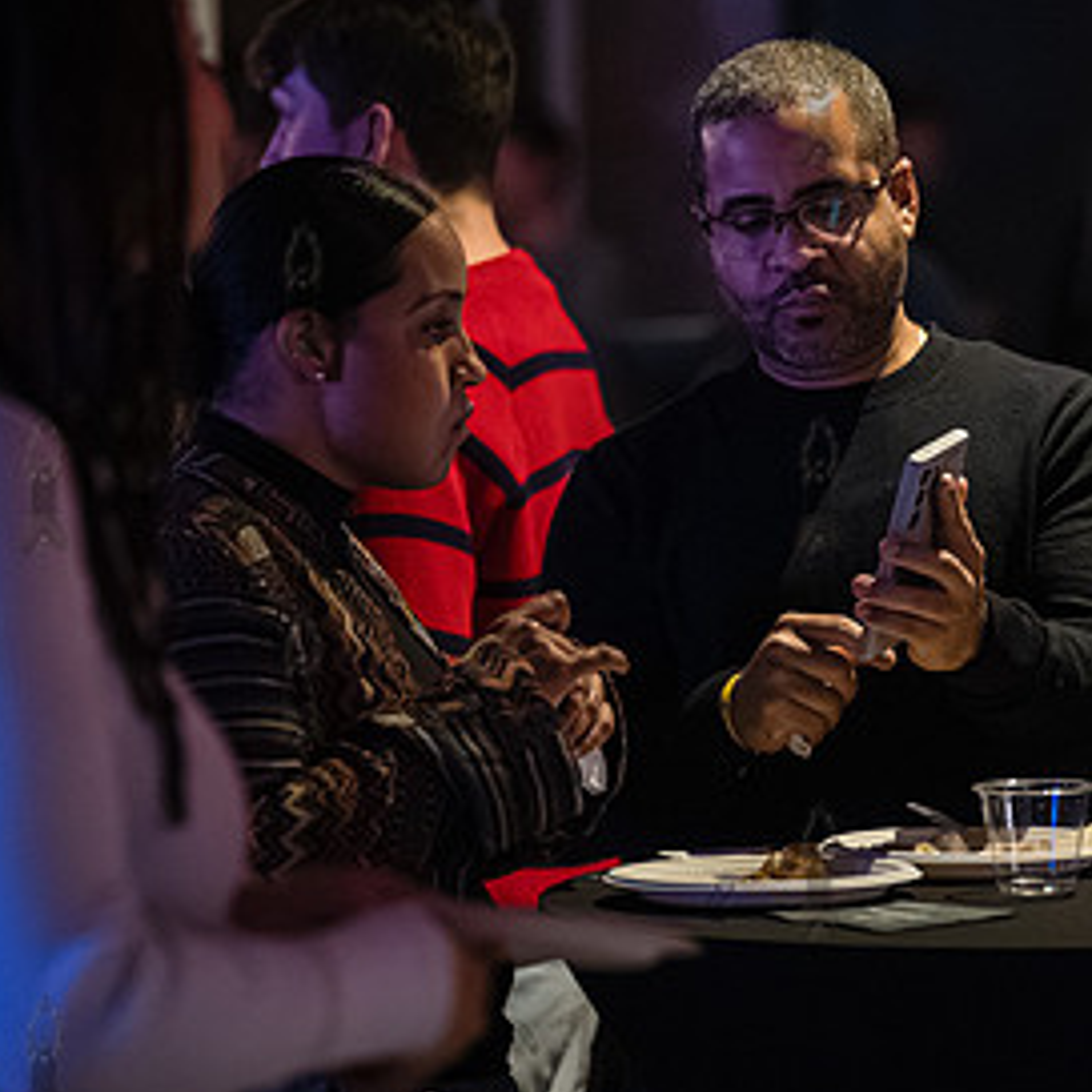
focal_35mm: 199
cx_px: 815
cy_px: 482
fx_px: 7102
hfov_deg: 8.8
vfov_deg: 8.8
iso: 16000
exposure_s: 1/250
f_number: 2.8
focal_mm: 110
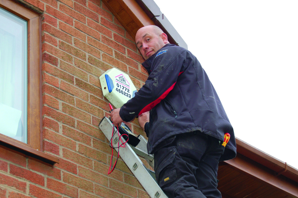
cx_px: 152
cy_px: 108
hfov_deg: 21.4
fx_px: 790
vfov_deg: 14.3
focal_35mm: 96
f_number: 5.6
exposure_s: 1/250
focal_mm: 55
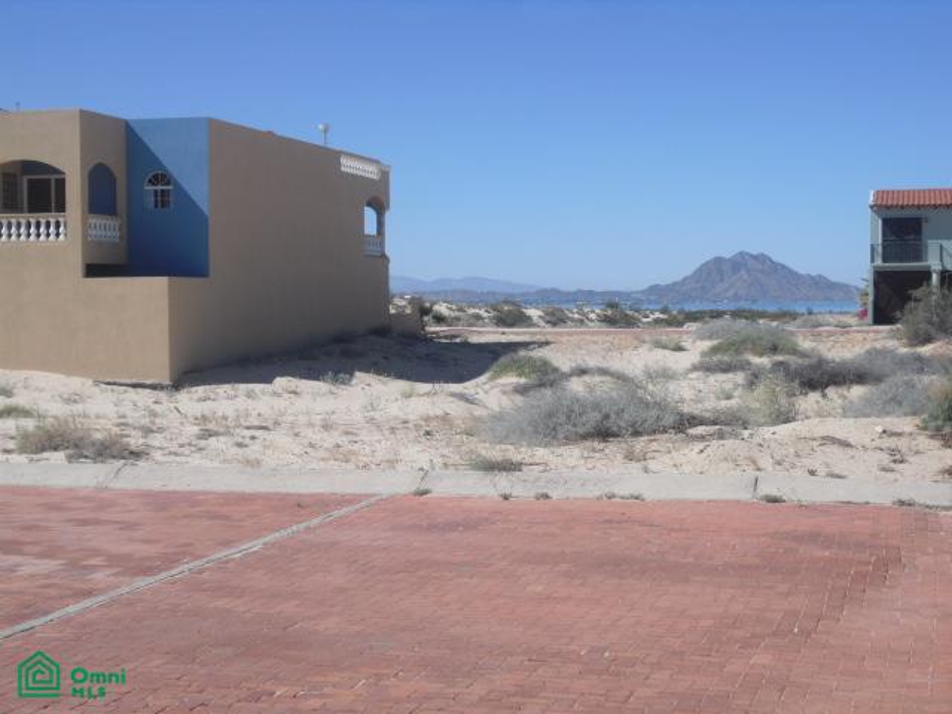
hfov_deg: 30.7
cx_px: 476
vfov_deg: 23.3
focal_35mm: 63
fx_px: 1733
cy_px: 357
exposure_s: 1/125
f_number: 10.6
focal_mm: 11.2
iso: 64
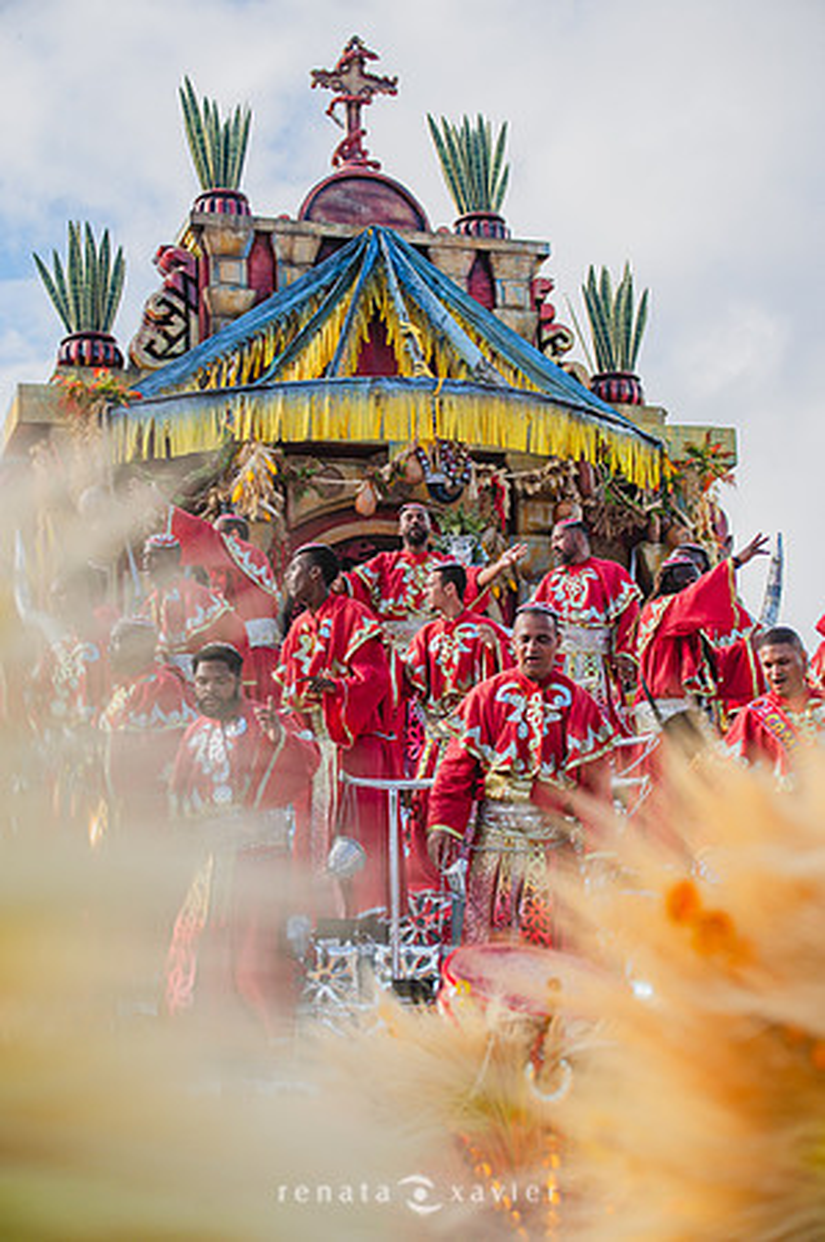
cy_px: 621
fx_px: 2412
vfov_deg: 28.9
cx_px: 412
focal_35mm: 70
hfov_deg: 19.4
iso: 400
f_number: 5.6
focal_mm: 70
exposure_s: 1/1600
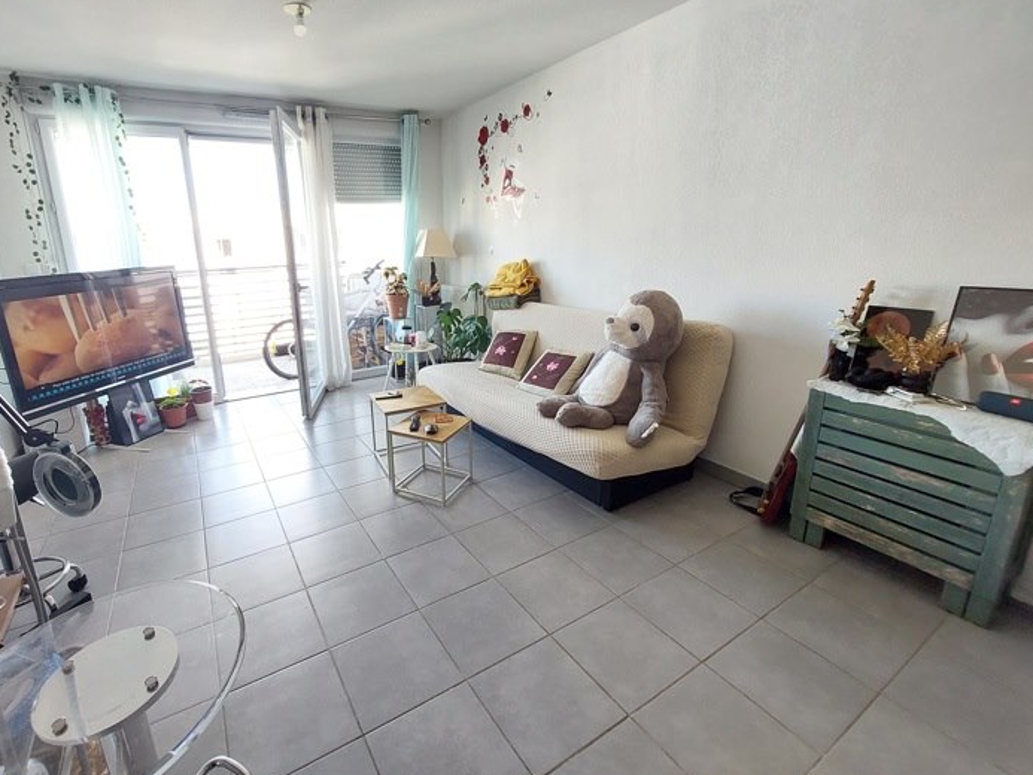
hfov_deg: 97.6
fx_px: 448
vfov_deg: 81.6
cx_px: 447
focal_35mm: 15
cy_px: 359
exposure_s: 1/60
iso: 160
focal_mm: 1.74
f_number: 2.2
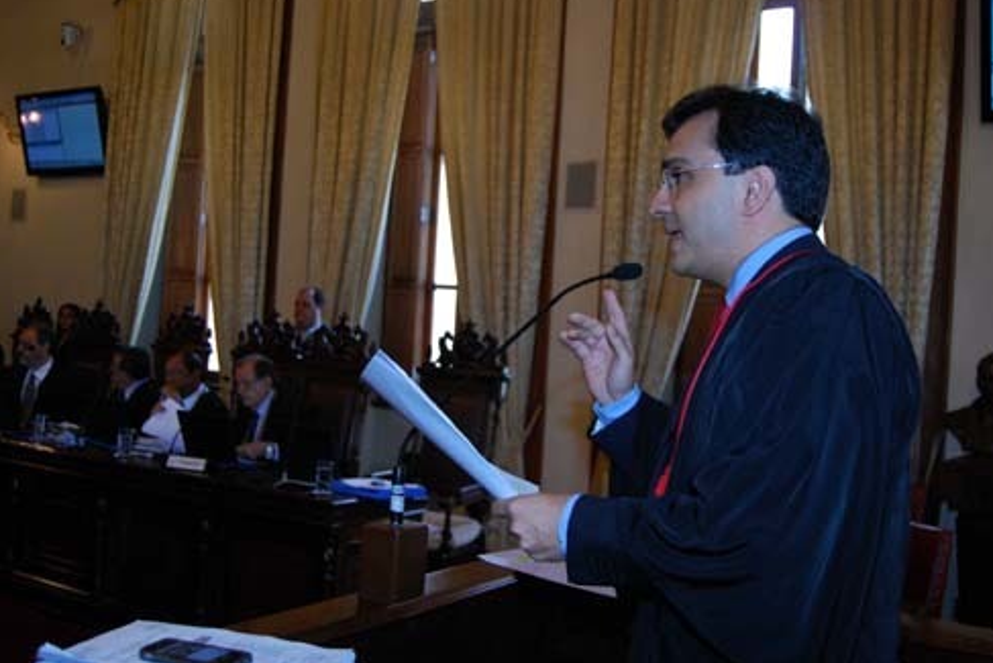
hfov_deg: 51.9
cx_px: 489
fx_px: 1021
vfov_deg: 36.0
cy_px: 327
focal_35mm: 37
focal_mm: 24
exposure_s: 1/60
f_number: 4
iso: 800
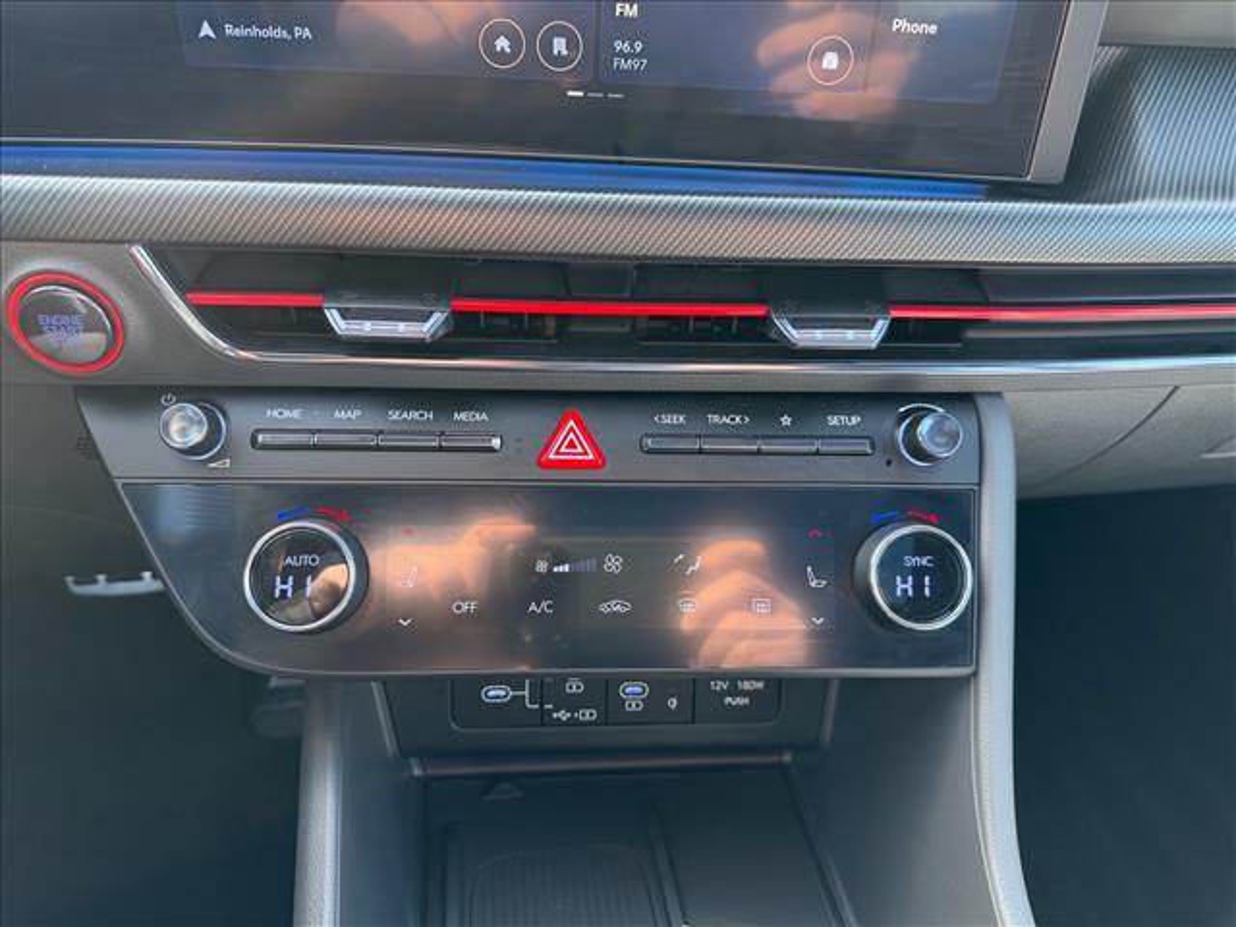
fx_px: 857
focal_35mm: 24
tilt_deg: -38.3
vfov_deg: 56.8
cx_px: 618
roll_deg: -4.0
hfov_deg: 71.6
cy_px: 464
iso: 200
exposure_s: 1/99
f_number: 1.78
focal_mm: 6.76
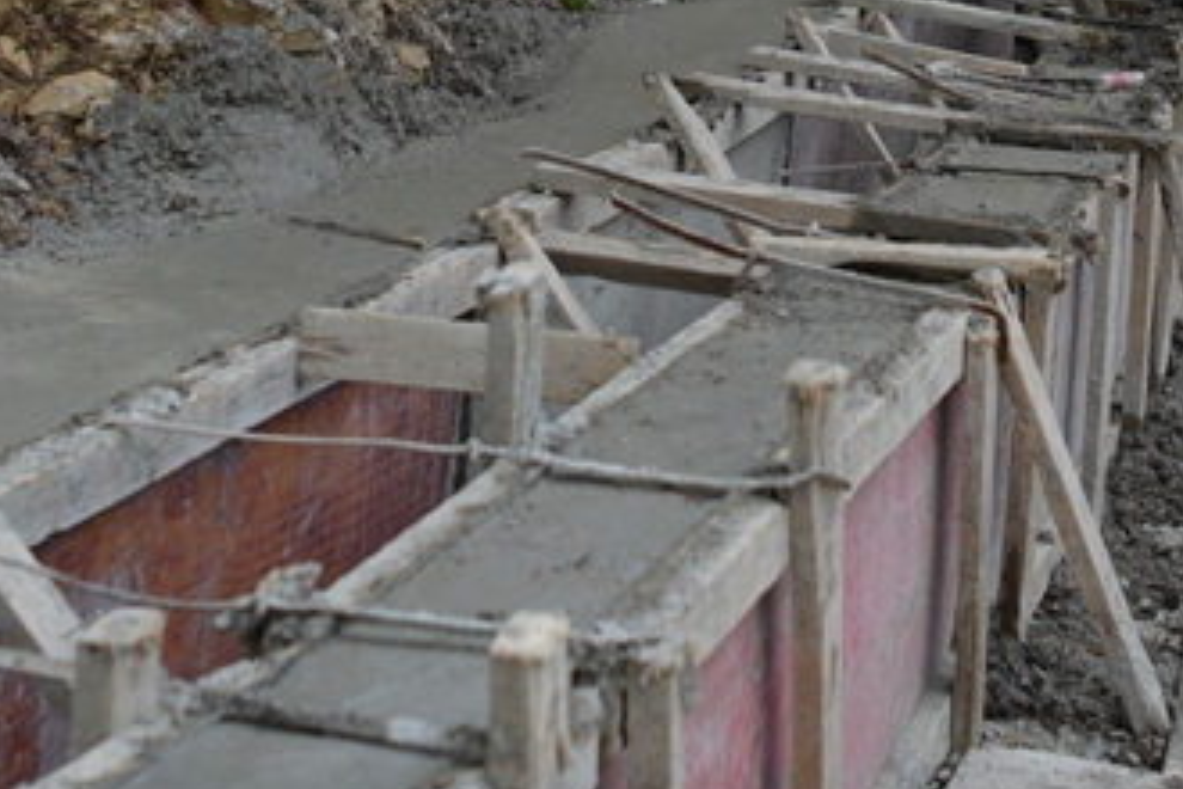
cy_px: -127
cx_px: 857
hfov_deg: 20.9
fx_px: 3187
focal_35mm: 97
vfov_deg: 13.7
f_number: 3.5
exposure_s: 1/640
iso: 64
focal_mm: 40
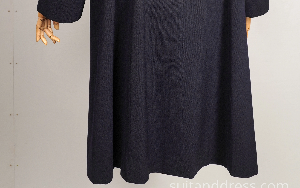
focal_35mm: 74
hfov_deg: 27.8
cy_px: -20
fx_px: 605
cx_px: 150
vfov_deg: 17.0
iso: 320
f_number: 7.1
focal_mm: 32
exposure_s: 1/25
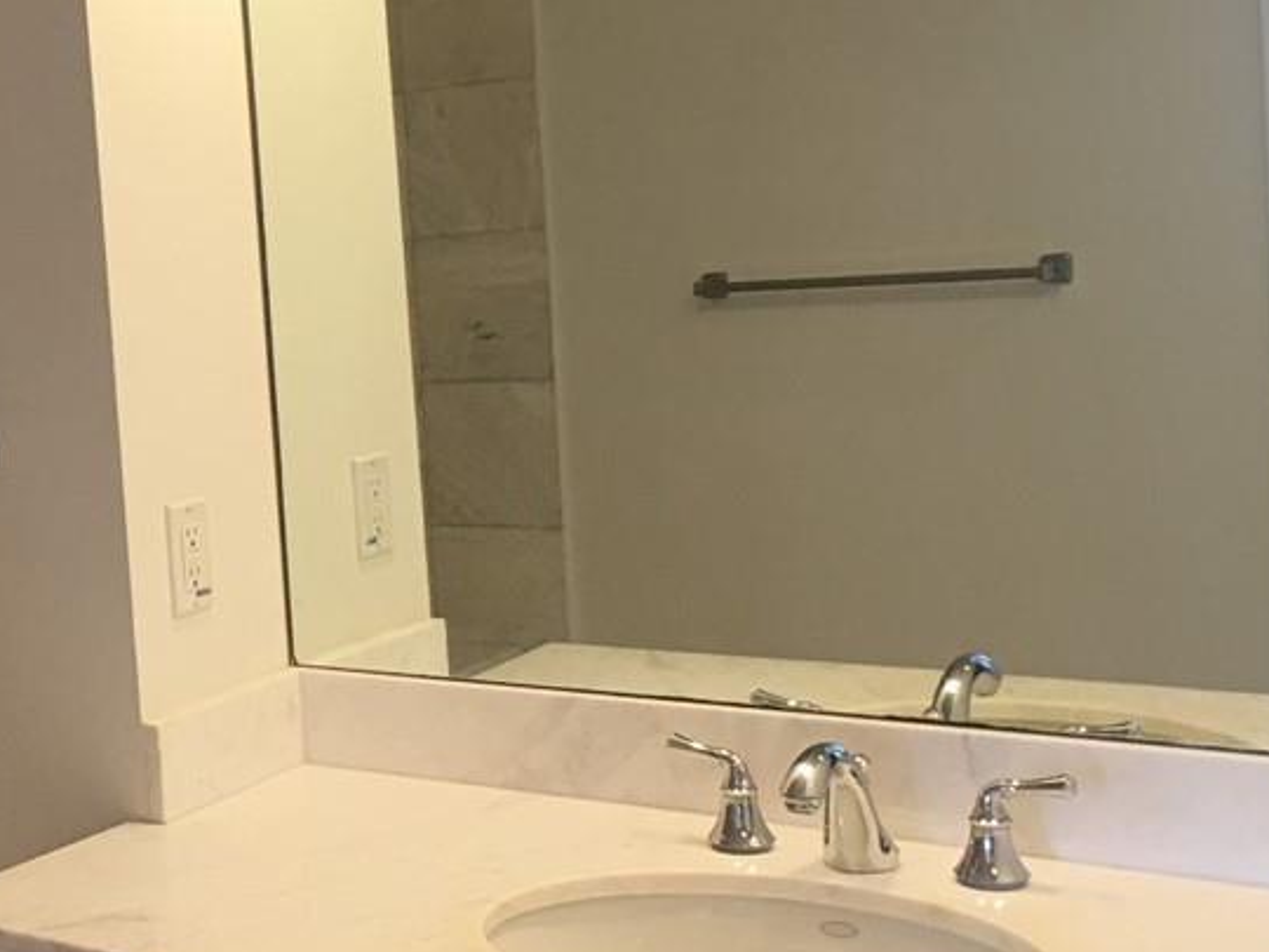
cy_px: 430
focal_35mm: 86
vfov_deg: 17.2
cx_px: -96
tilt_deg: -3.8
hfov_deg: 21.7
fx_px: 3153
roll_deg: +4.5
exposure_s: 1/30
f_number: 2.2
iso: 40
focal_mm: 4.15
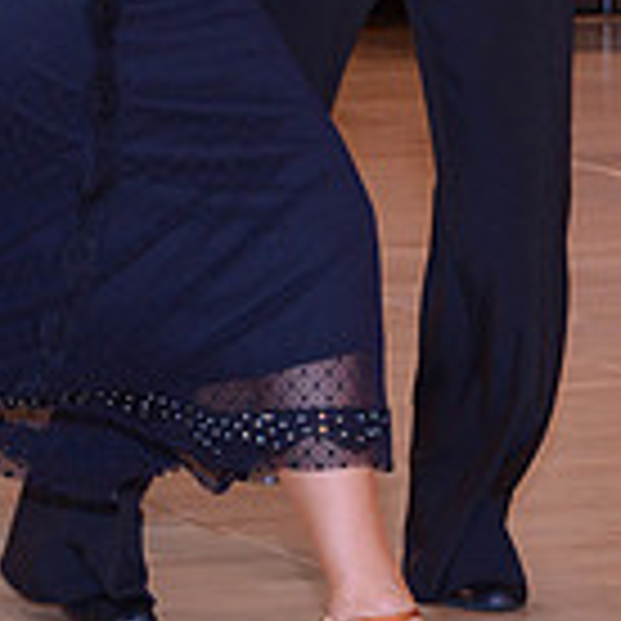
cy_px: -270
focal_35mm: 376
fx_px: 7631
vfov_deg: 4.6
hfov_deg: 4.7
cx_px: 434
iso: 1600
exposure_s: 1/250
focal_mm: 105
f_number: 5.6
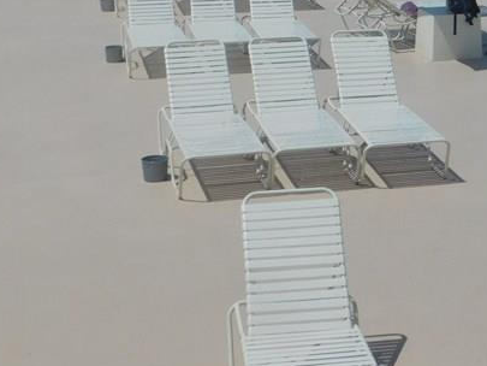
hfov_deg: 21.3
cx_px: 387
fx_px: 1281
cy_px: -42
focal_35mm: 91
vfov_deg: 15.8
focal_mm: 6.3
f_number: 3.5
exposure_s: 1/1250
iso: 125
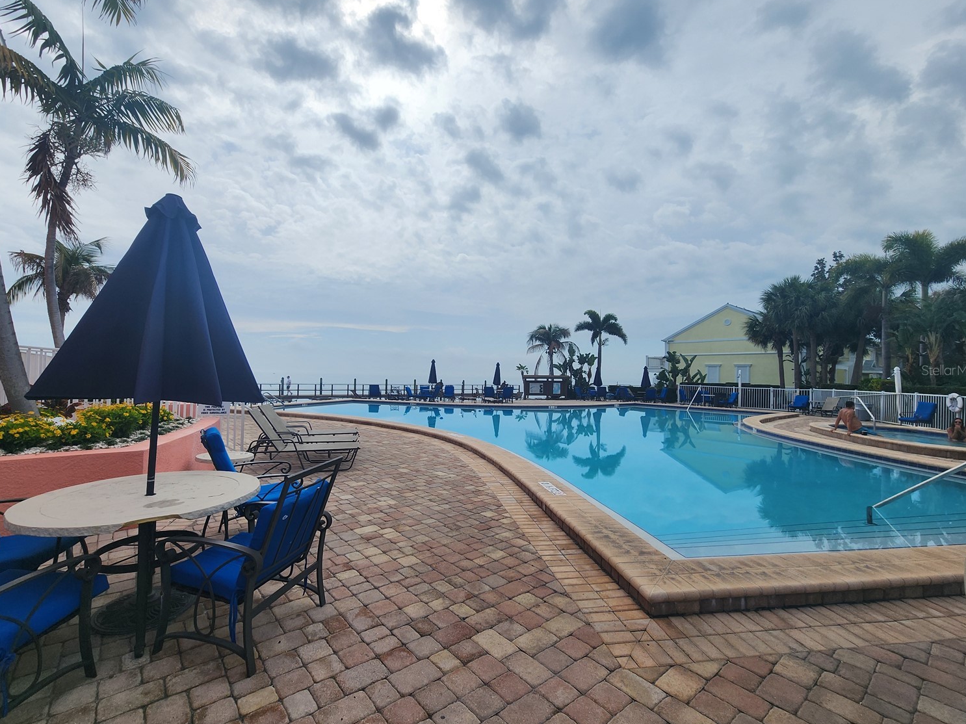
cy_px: 370
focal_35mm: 14
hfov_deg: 102.0
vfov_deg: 85.6
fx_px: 391
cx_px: 463
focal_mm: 2.2
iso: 50
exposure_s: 1/2752
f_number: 2.2
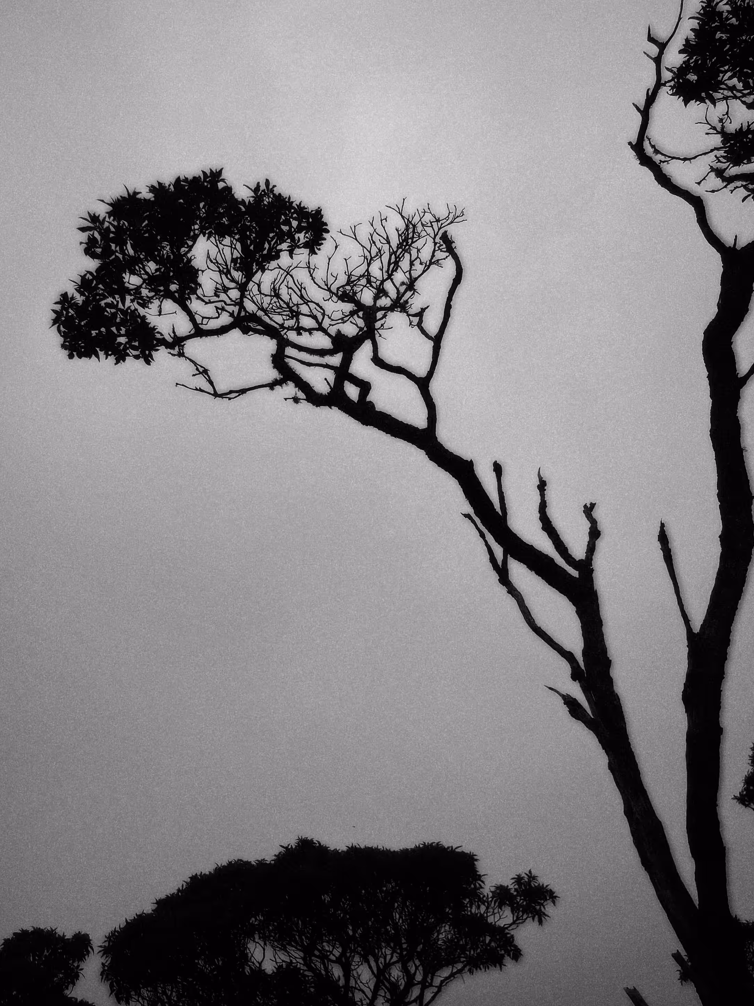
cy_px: 496
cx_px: 247
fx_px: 1046
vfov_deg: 51.4
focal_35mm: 36
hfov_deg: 39.2
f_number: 1.8
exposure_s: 1/919
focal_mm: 4.25
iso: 32
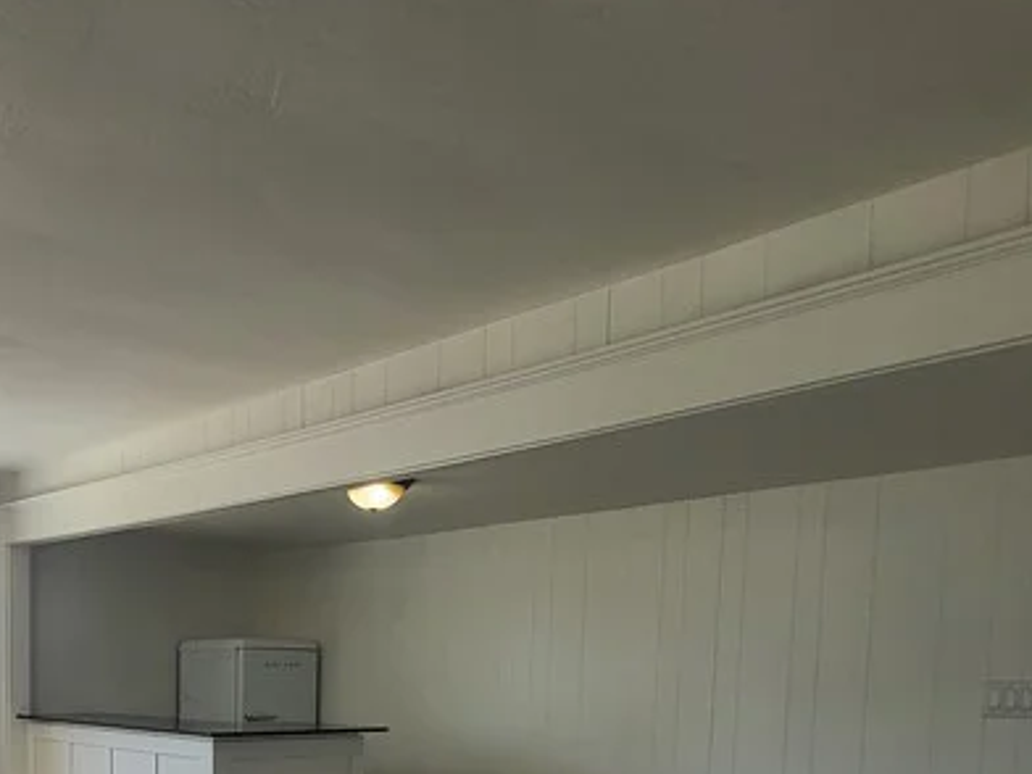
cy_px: 766
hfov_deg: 49.6
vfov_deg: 37.5
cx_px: 158
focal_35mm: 34
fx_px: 1014
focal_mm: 1.74
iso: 50
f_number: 2.2
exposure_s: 1/120
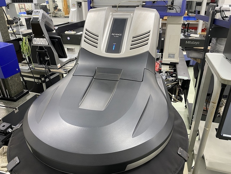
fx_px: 174
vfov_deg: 53.1
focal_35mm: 26
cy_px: 87
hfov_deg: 67.3
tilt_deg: -26.4
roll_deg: +0.1
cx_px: 116
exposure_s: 1/50
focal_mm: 4.25
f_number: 1.8
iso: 100
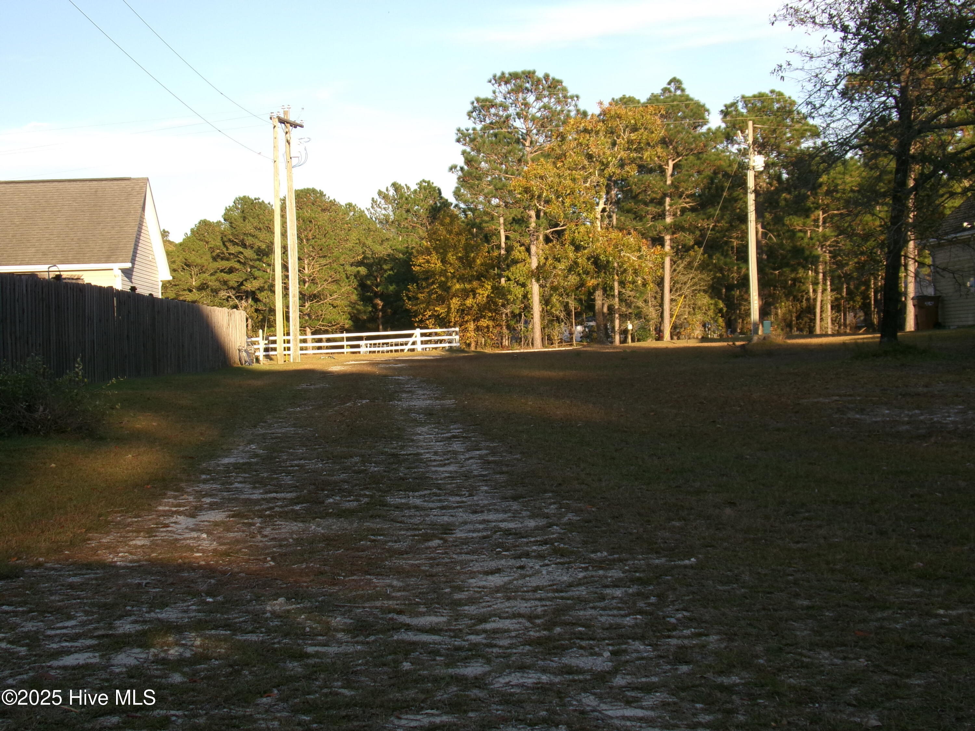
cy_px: 366
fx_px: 1634
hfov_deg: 33.2
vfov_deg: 25.2
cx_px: 488
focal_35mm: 58
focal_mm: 10.3
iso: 100
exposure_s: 1/220
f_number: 4.4
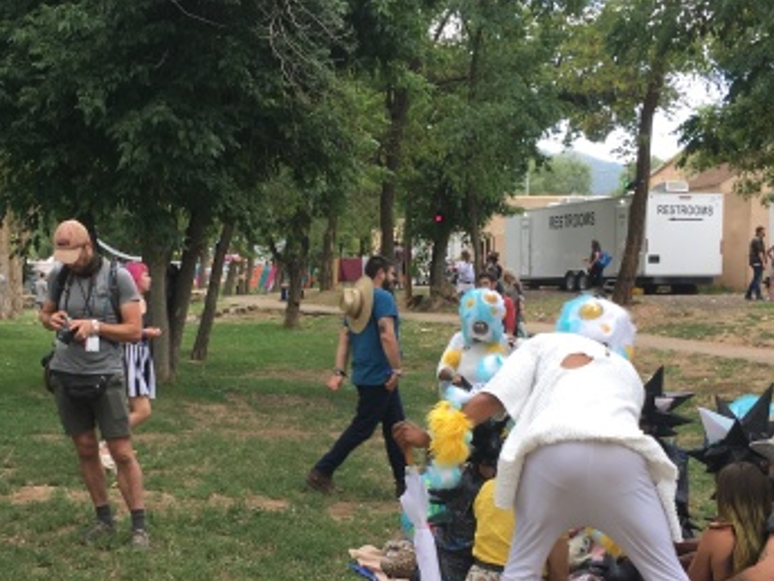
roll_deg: +0.7
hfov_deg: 35.4
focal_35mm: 54
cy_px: 374
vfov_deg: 26.9
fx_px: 1207
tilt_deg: -2.9
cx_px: 295
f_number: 2.2
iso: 32
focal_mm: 4.15
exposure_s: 1/120
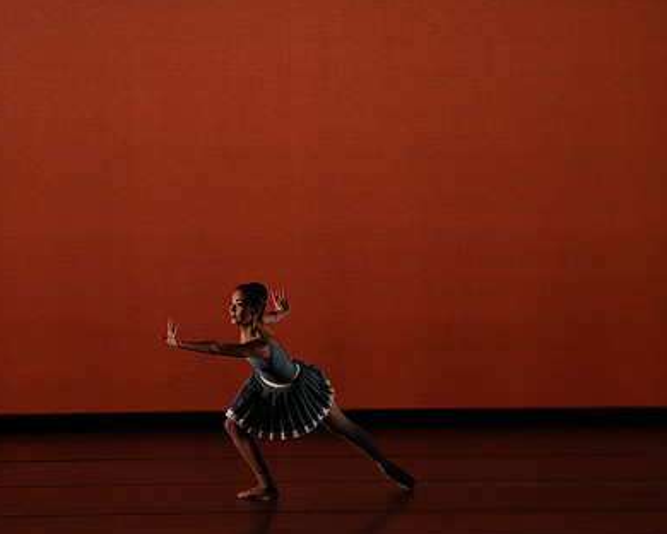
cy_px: 299
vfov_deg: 4.0
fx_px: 7699
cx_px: 239
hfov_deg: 5.0
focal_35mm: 390
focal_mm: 279
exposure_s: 1/400
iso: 5000
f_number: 6.3
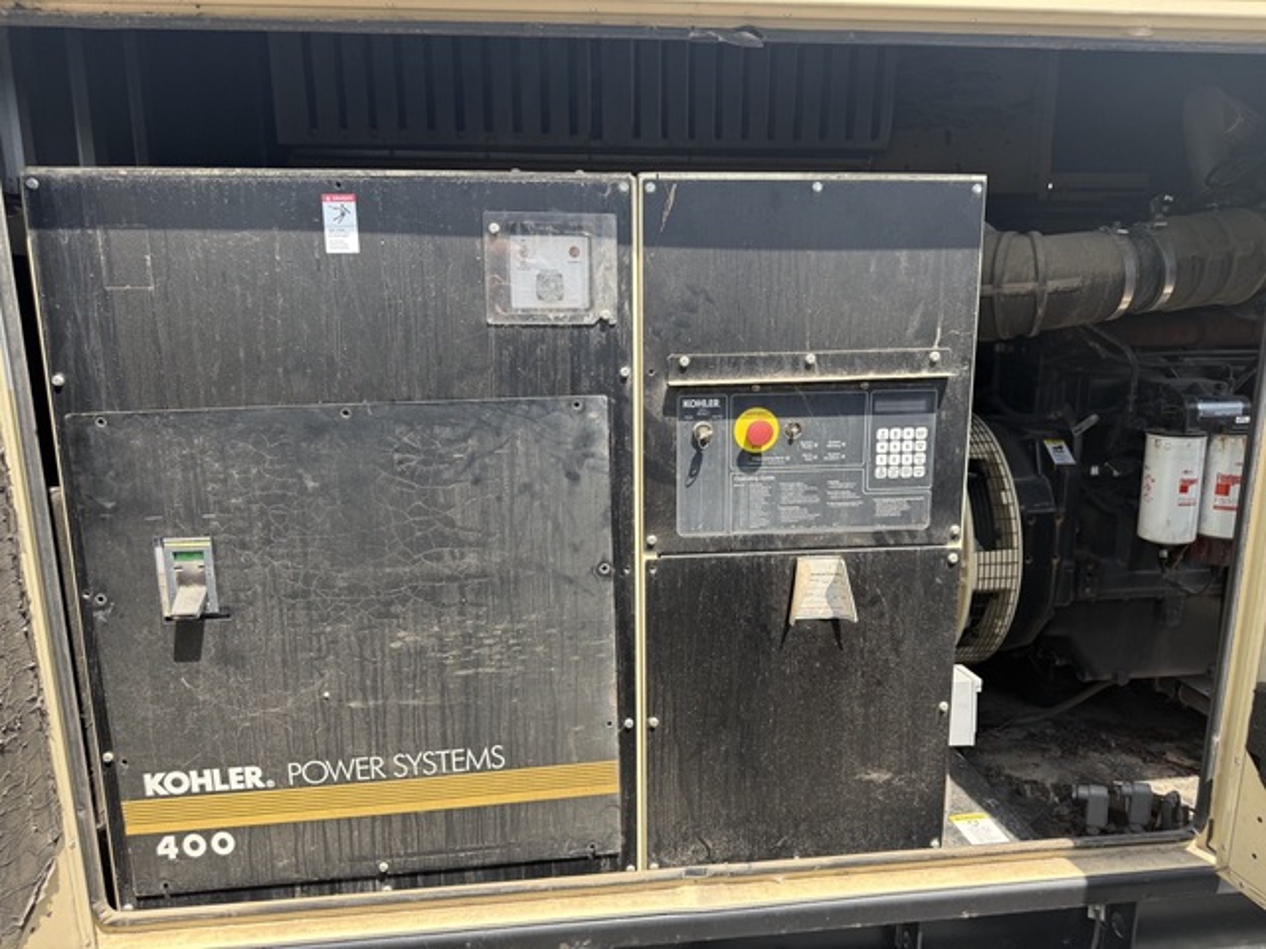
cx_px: 633
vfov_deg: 56.8
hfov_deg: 71.6
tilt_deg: -10.7
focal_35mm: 24
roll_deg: -0.2
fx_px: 878
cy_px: 474
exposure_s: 1/1585
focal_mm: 6.76
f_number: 1.78
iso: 100
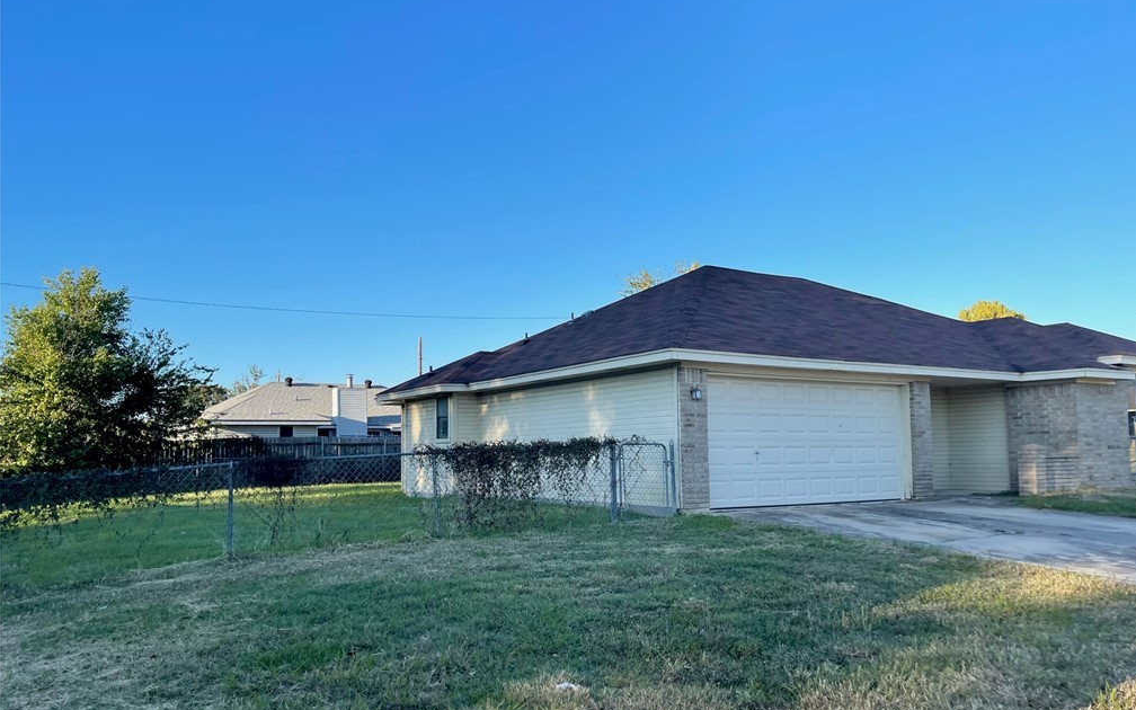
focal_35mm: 28
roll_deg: +2.9
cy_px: 400
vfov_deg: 44.4
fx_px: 867
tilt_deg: +4.5
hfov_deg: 66.5
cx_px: 576
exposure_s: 1/1739
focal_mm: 5.1
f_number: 1.6
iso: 32
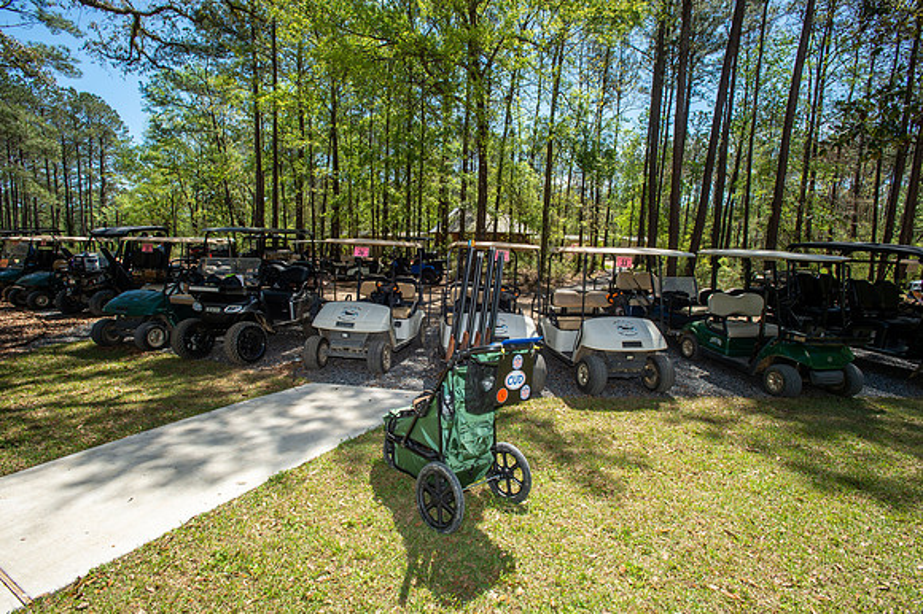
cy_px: 307
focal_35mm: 17
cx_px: 462
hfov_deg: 93.3
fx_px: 436
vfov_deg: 70.4
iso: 200
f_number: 14
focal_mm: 17
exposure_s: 1/100
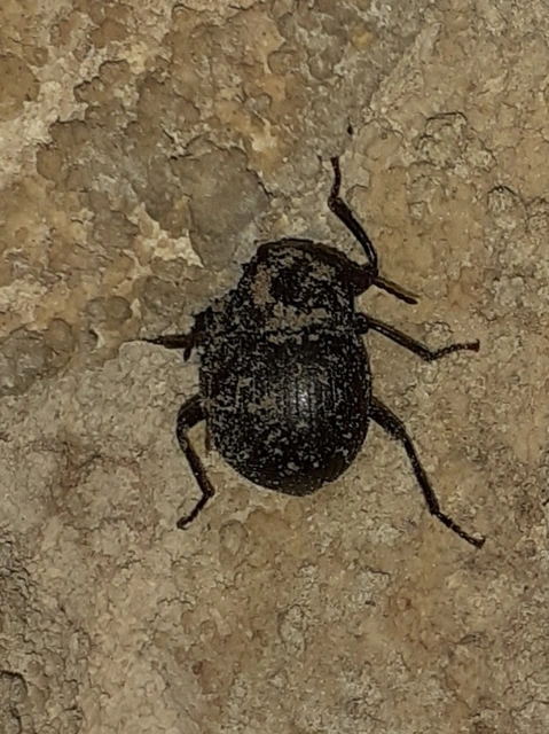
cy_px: 367
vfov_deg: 65.4
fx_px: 572
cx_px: 274
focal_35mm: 27
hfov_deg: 51.3
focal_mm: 3.6
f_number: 1.9
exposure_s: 1/17
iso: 1000
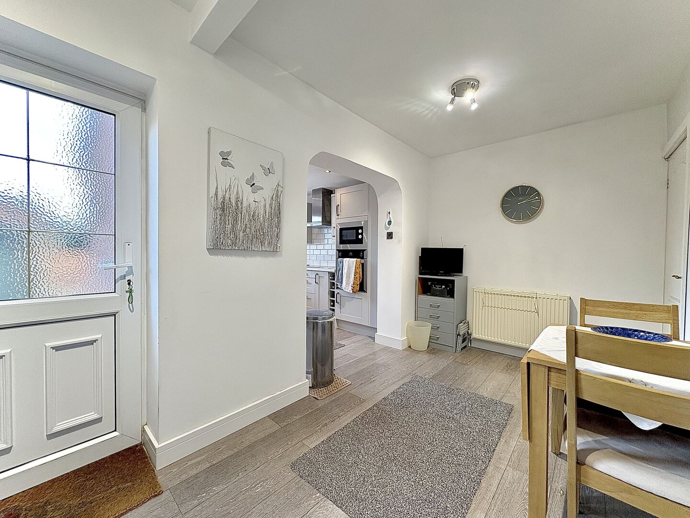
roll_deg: +0.1
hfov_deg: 102.1
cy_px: 259
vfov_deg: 85.7
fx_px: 279
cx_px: 345
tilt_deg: -1.1
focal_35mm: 14
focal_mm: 2.22
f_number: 2.2
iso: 125
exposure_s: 1/50
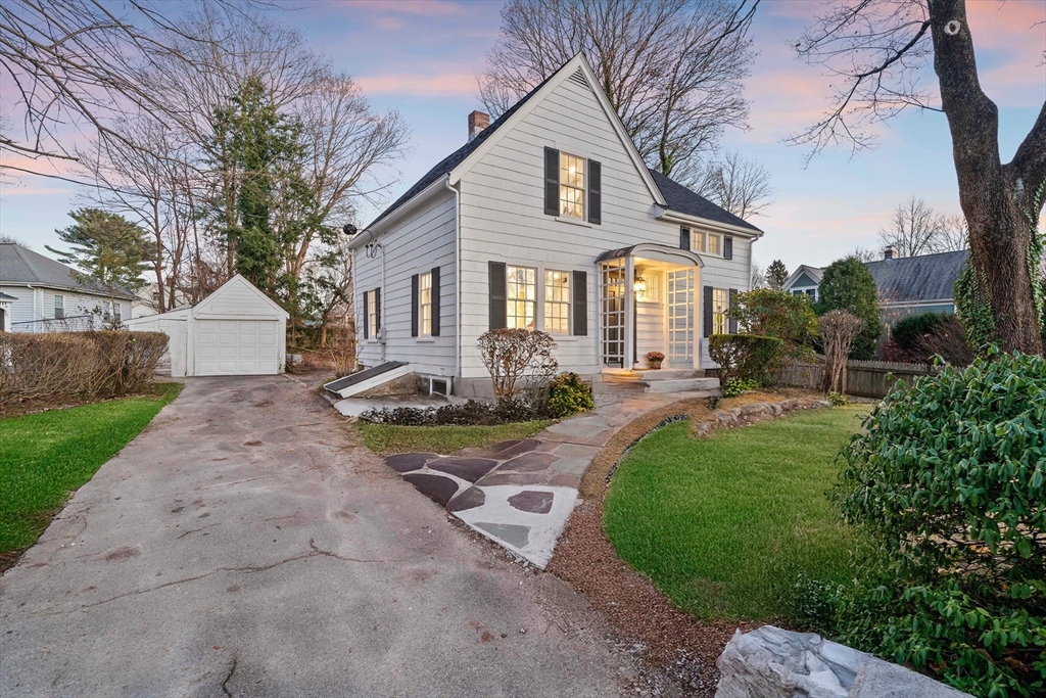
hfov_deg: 100.4
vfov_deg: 77.3
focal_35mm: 15
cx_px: 523
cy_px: 349
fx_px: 436
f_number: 8
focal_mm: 15
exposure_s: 1/3
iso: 800
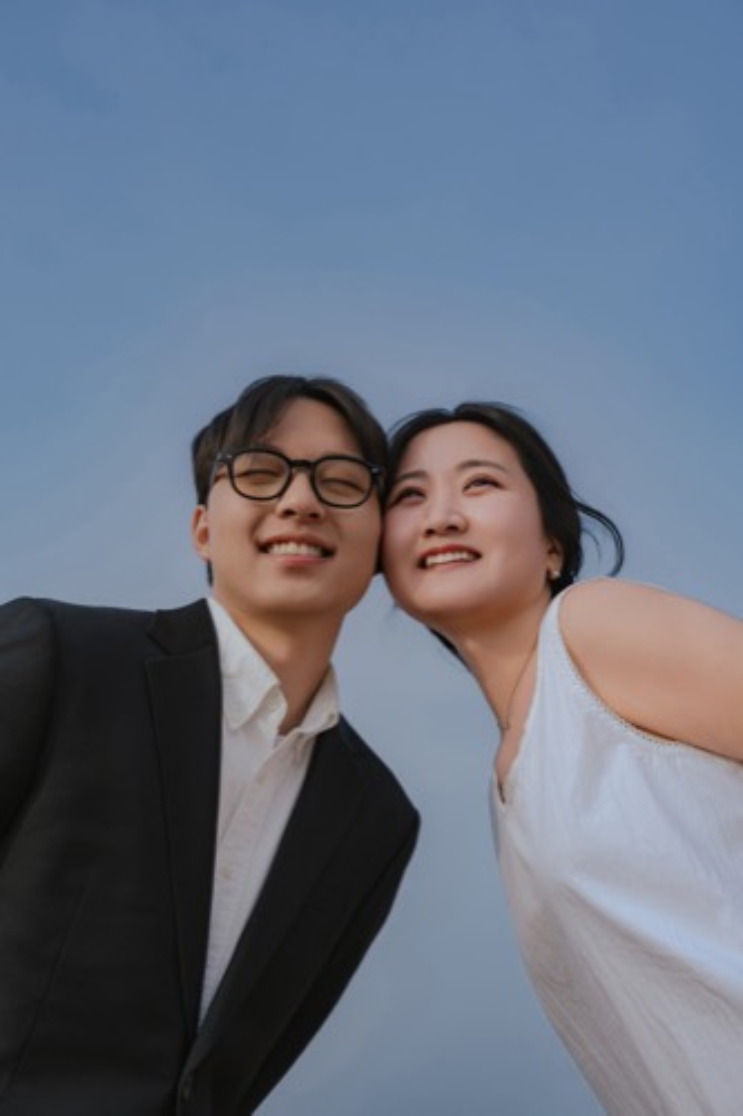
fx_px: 1332
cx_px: 372
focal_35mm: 43
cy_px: 558
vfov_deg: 45.4
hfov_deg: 31.2
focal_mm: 43
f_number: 5.6
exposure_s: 1/500
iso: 200
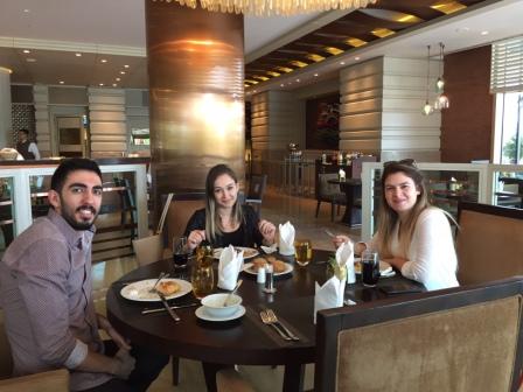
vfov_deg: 48.2
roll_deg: +0.0
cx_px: 262
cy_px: 196
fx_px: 438
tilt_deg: -6.9
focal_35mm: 29
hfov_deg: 61.7
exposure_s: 1/33
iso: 100
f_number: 2.2
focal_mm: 4.15
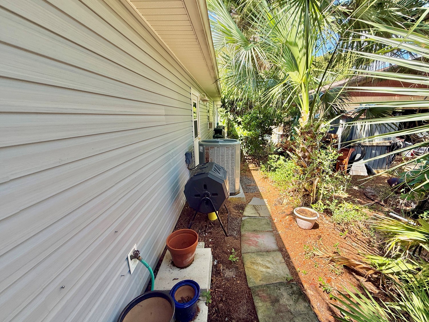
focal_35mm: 15
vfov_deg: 81.7
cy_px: 159
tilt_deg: -12.7
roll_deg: +1.1
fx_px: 186
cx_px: 229
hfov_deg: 98.0
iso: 64
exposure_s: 1/191
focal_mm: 2.22
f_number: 2.2
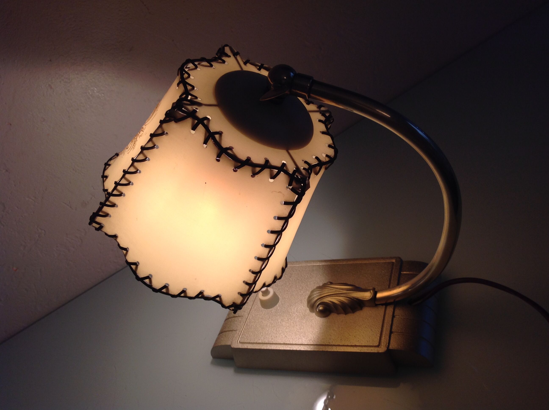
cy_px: 205
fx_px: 554
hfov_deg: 52.7
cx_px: 274
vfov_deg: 40.6
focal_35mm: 35
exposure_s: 1/100
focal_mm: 4.28
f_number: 2.4
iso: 50
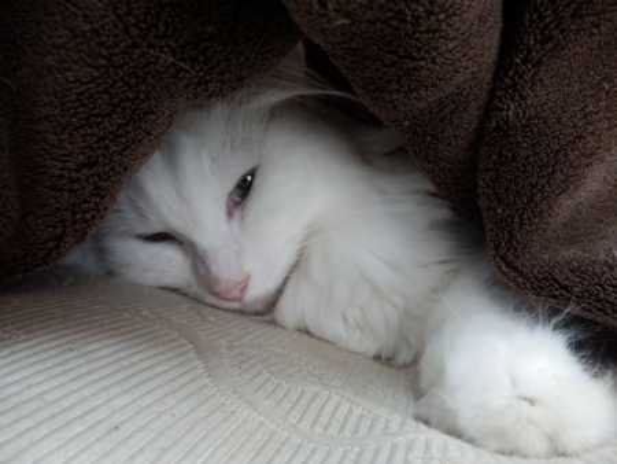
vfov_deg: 54.9
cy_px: 232
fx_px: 446
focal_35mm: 25
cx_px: 308
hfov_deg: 69.4
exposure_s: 1/15
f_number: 3
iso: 800
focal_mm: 4.5
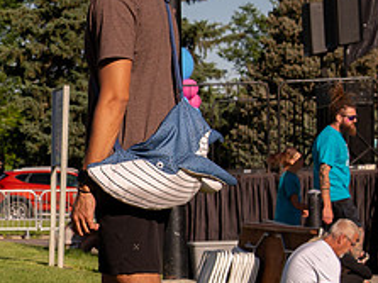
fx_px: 2161
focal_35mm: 198
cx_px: -198
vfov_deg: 7.5
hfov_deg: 9.7
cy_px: 241
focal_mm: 55
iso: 200
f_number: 8
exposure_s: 1/1000
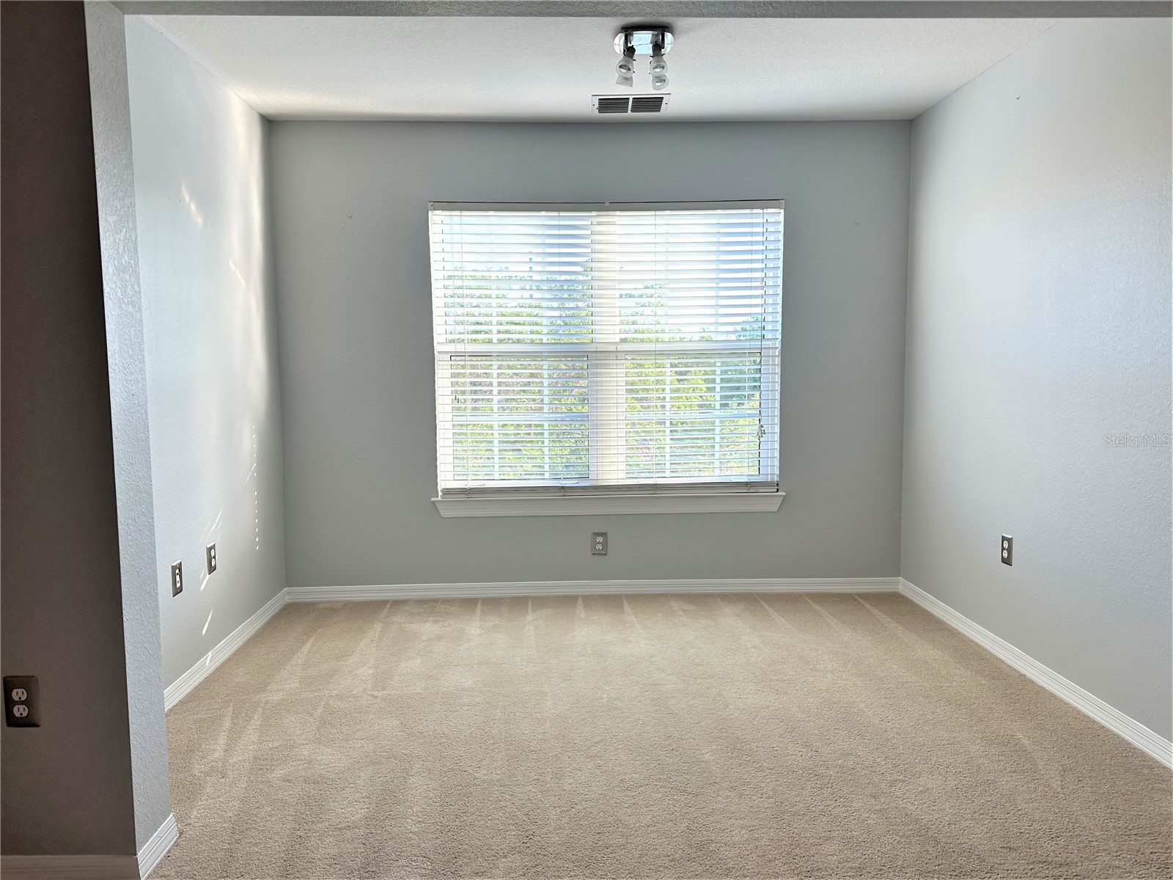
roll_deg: +0.4
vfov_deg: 56.8
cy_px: 440
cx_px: 586
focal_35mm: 24
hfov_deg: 71.6
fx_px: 813
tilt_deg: -6.3
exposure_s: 1/163
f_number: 1.78
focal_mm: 6.86
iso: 80
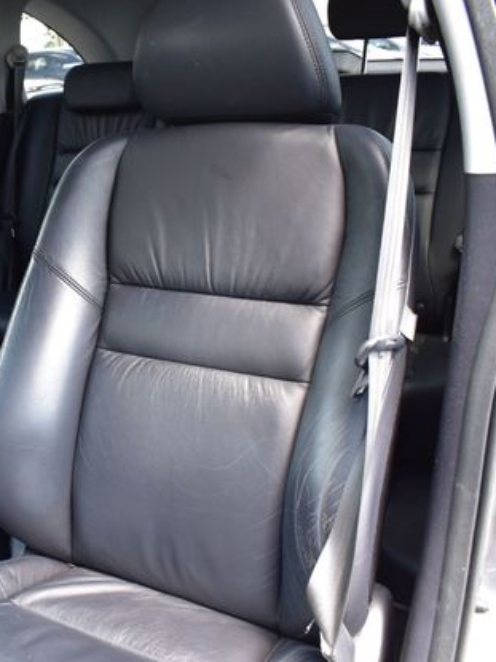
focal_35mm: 40
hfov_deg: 34.6
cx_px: 85
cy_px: 325
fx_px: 765
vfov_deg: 46.8
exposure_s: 1/30
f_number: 7.1
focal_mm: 18
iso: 400
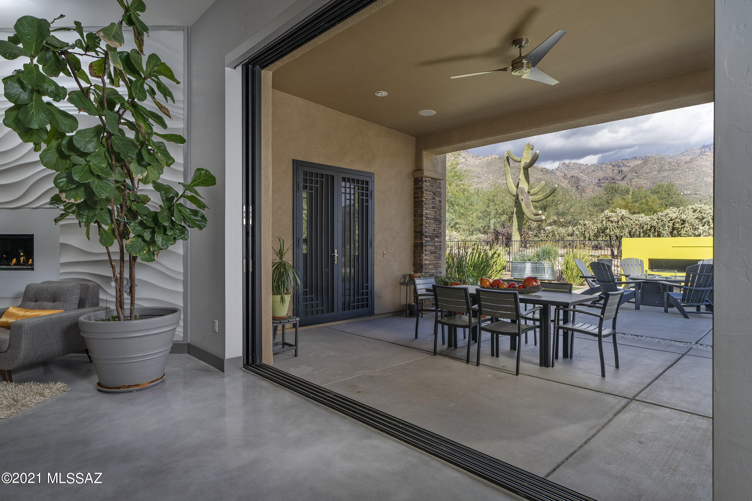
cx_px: 376
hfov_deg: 86.9
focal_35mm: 19
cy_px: 250
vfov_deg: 64.5
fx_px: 397
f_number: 10
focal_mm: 19
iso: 200
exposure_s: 1/160
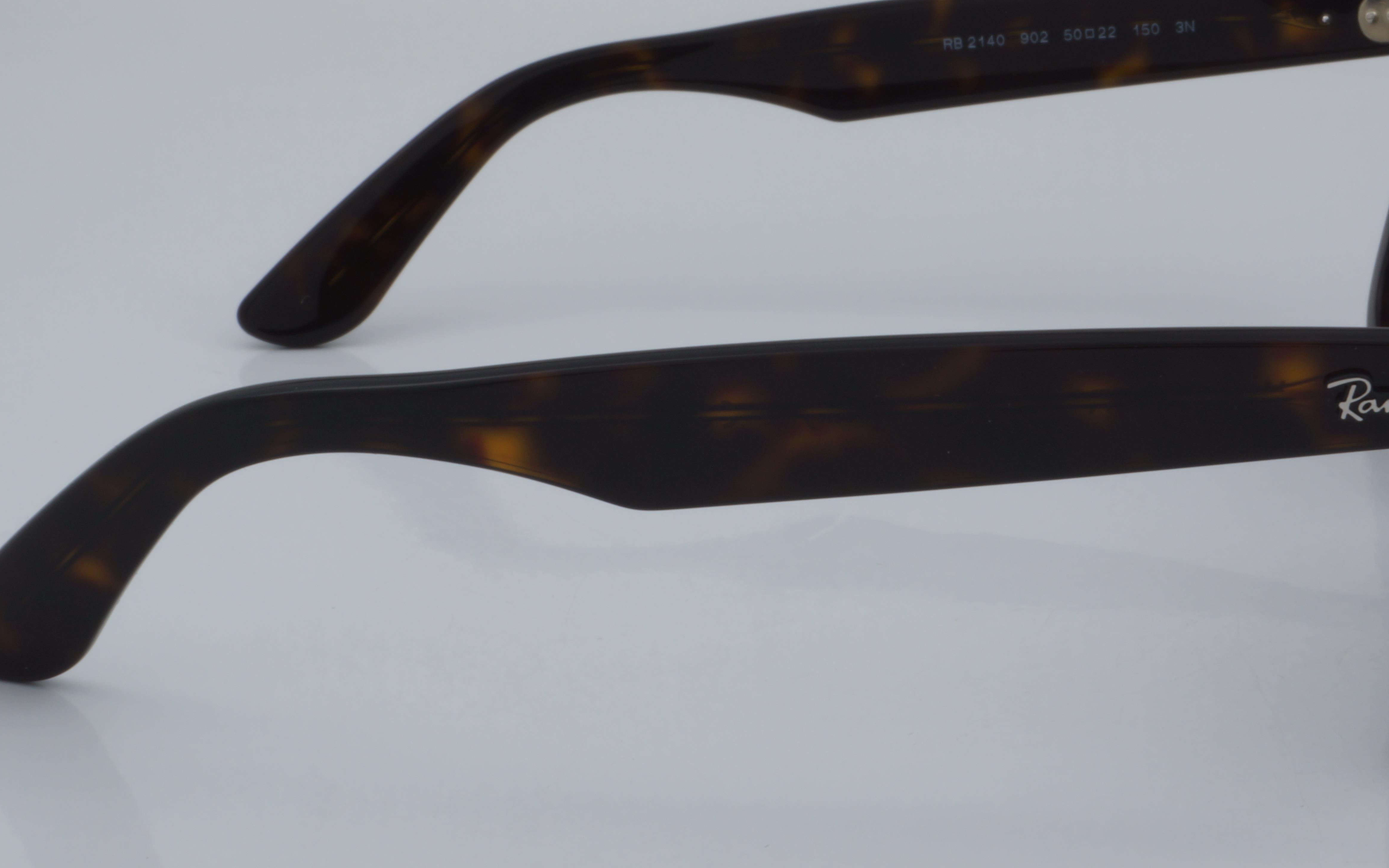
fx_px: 3356
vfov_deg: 14.7
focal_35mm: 89
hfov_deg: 23.4
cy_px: 353
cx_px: 778
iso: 100
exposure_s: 1/4
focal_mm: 45
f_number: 32
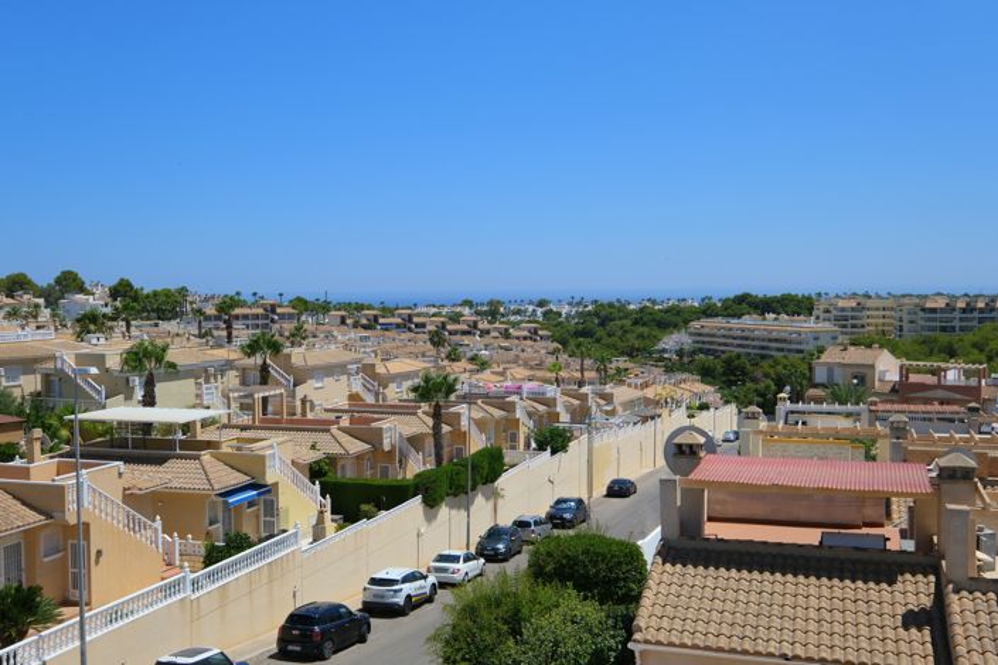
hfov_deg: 53.1
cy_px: 332
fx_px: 998
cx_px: 499
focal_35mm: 36
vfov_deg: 36.9
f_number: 8
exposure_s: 1/640
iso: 160
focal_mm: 24
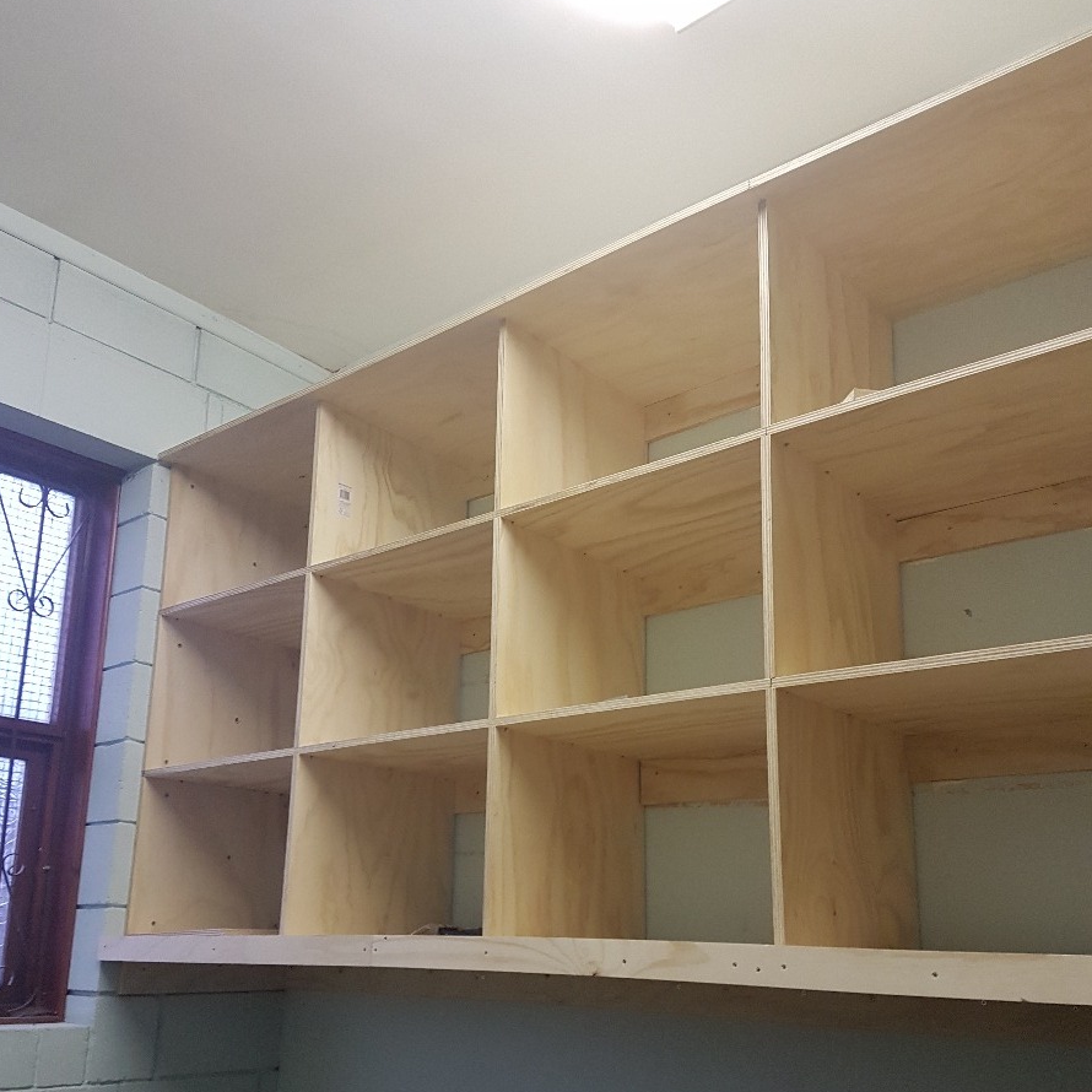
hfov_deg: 52.5
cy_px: 679
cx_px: 546
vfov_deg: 52.0
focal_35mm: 31
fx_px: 1106
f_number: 1.7
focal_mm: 4.2
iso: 160
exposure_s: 1/33
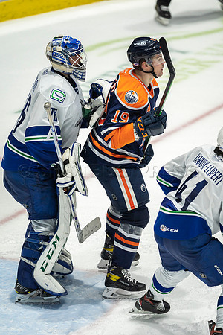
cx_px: 112
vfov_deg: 3.4
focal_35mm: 600
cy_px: 168
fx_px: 5575
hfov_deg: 2.3
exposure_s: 1/640
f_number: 4
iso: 1600
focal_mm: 600
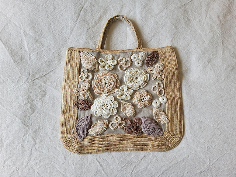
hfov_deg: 67.3
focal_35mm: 26
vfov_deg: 53.1
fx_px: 177
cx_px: 118
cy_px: 88
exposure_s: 1/104
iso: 50
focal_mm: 3.08
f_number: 2
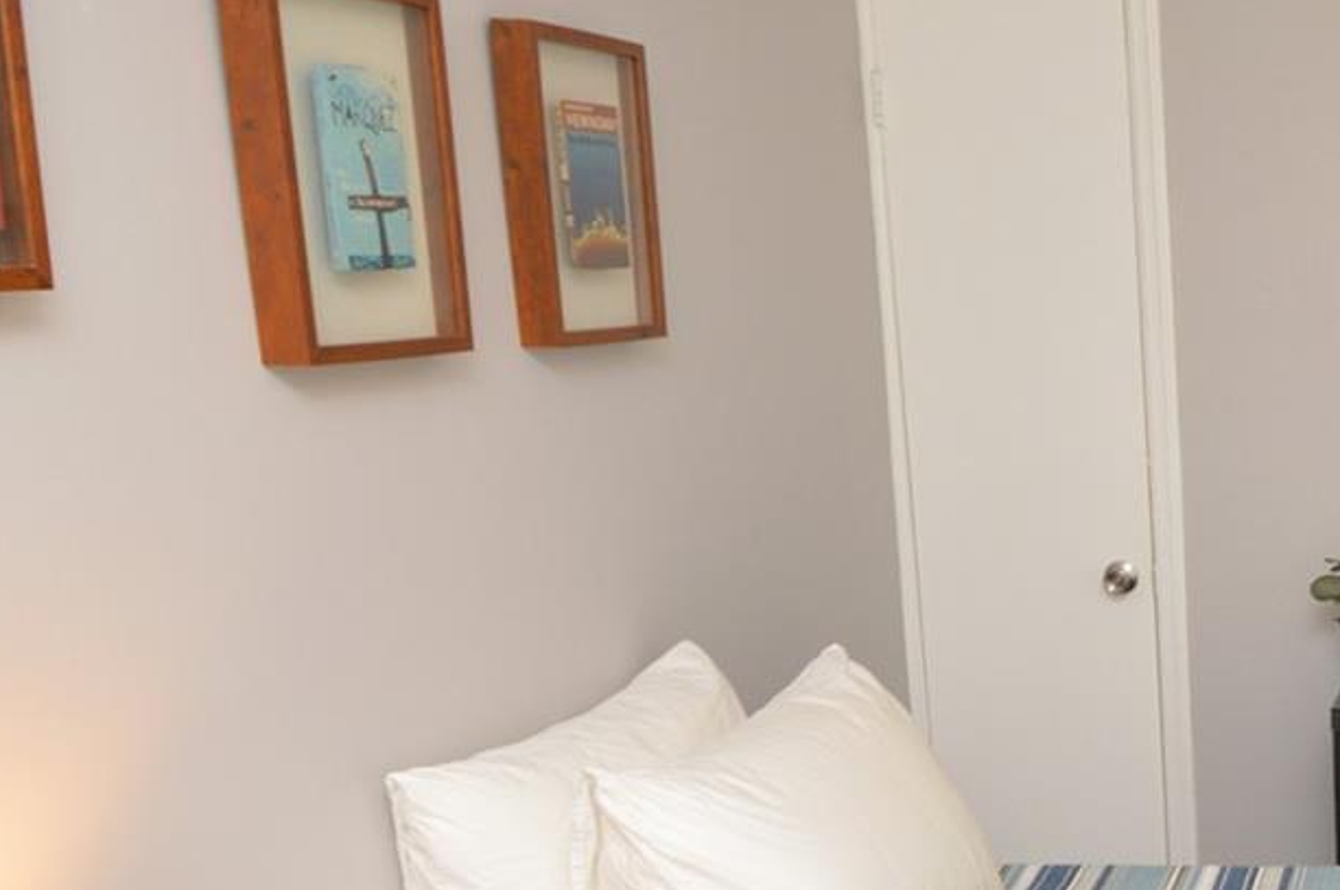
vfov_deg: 27.9
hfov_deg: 34.2
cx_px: 1587
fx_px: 1747
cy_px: 736
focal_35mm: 47
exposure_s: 1/60
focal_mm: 12
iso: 450
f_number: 4
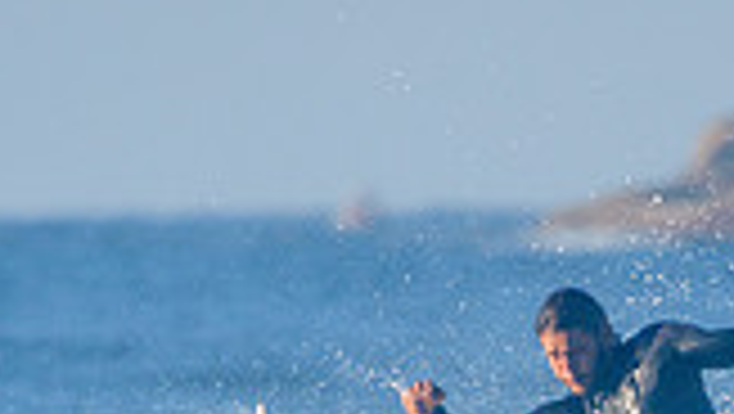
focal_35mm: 1869
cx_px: 743
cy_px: 754
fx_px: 36406
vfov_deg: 0.7
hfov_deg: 1.2
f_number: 5.6
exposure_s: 1/2000
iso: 360
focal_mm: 500
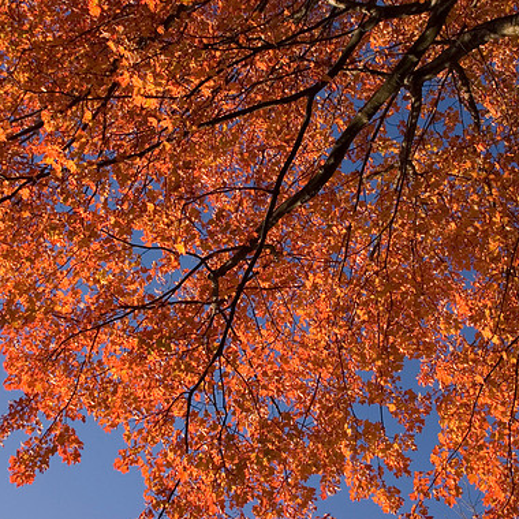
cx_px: 227
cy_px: 257
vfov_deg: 34.9
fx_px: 825
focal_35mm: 49
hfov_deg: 34.9
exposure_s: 1/200
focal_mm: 25
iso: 250
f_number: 7.1
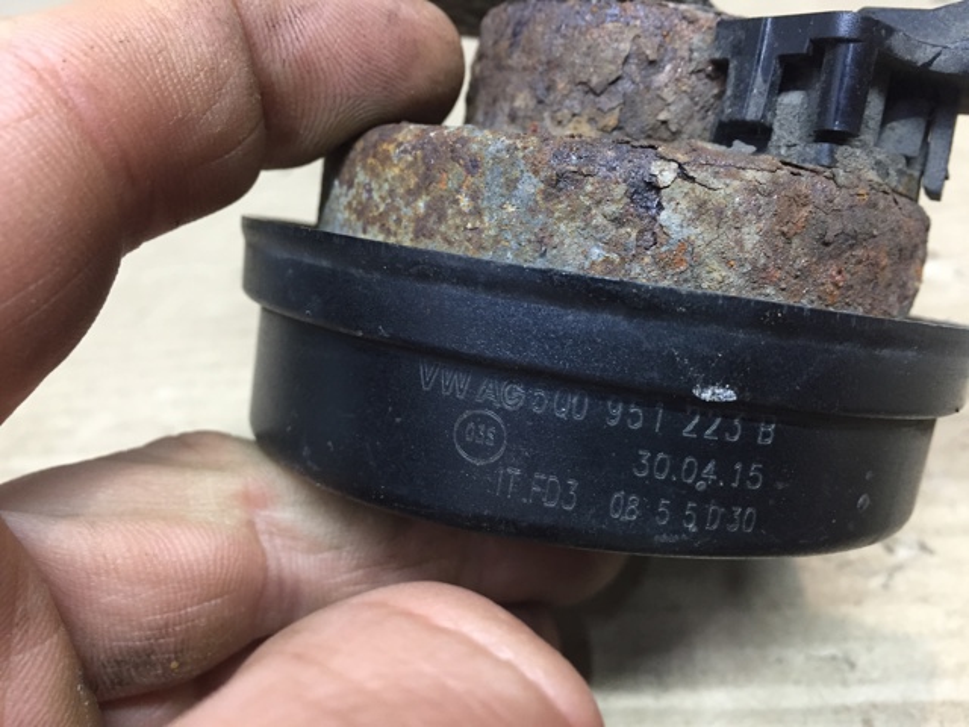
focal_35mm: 29
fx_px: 812
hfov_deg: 61.7
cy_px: 364
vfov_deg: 48.2
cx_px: 484
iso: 160
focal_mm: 4.15
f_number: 2.2
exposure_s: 1/33
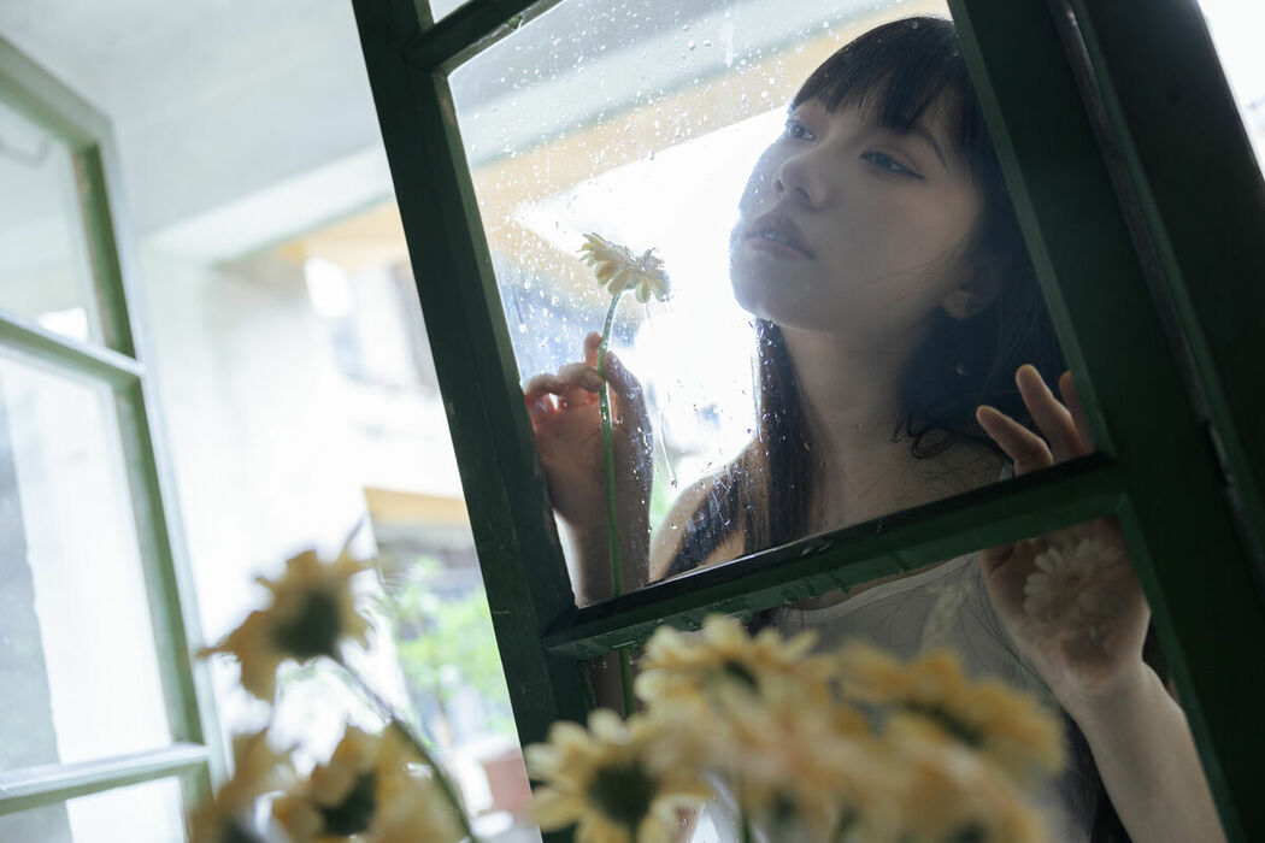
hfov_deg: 54.4
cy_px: 422
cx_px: 632
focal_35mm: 35
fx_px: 1230
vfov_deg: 37.9
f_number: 2.8
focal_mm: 35
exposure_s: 1/125
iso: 800
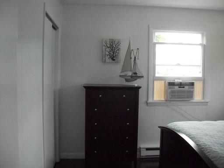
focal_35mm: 35
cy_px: 84
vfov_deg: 40.7
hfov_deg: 52.6
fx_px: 226
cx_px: 112
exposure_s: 1/125
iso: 614
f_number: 3.1
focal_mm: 6.3
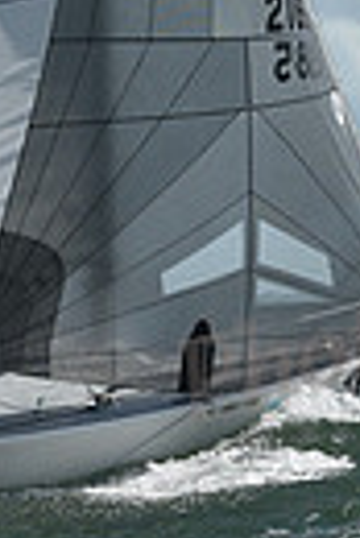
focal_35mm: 313
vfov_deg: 6.5
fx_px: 4682
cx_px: -35
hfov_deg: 4.4
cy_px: -261
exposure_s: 1/1600
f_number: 10
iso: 250
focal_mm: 70
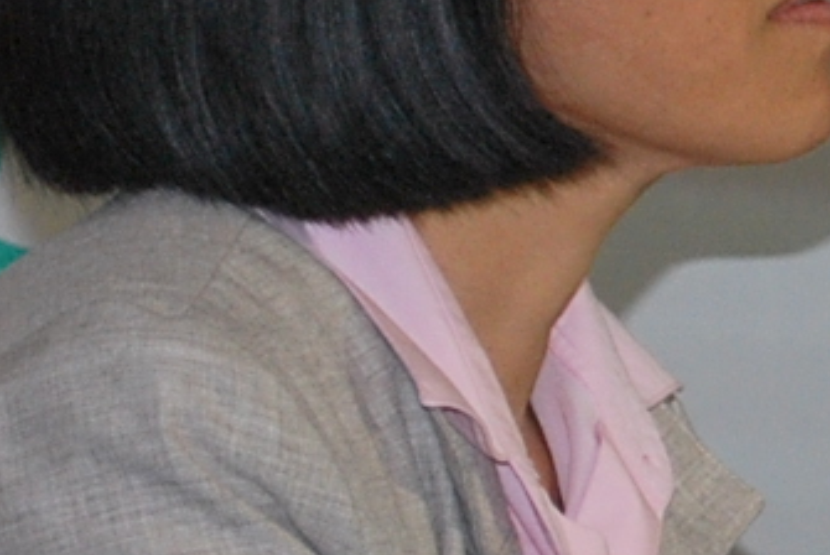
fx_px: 11004
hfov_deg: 4.2
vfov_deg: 2.9
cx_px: 2314
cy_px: 87
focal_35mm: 477
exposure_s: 1/25
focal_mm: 55
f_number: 5.6
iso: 400
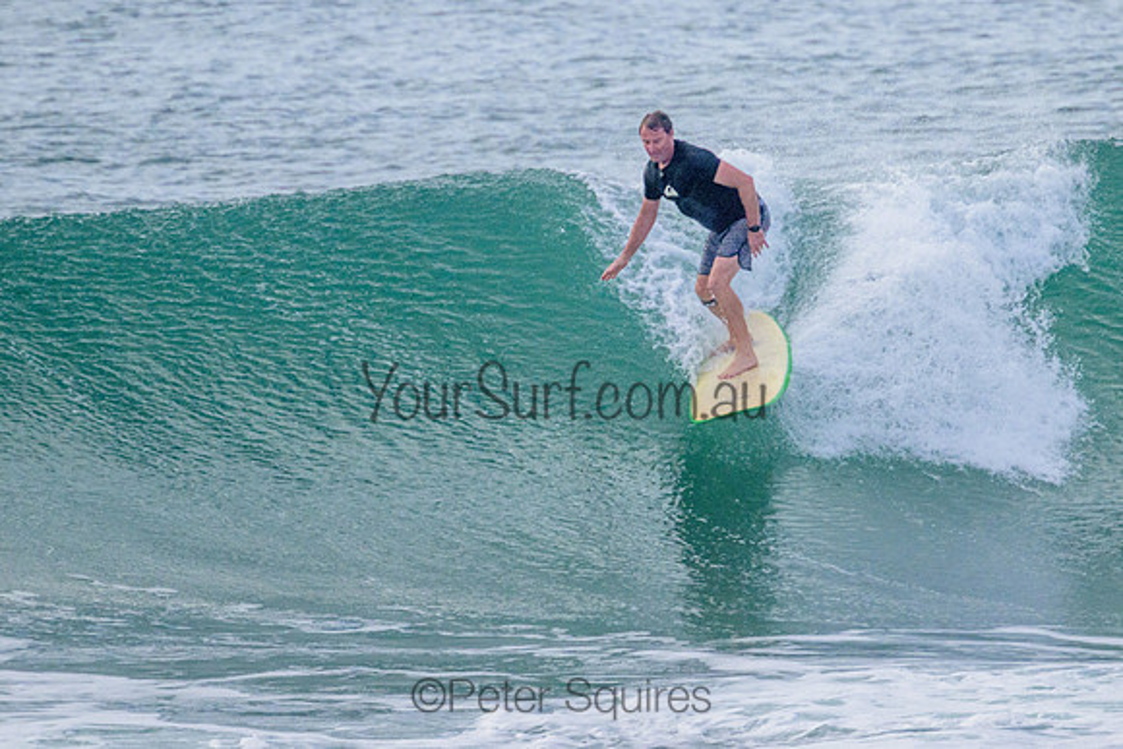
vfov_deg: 1.3
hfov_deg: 1.9
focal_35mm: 1095
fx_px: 34157
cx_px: 640
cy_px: 316
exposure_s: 1/2000
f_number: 11
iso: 1400
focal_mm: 800
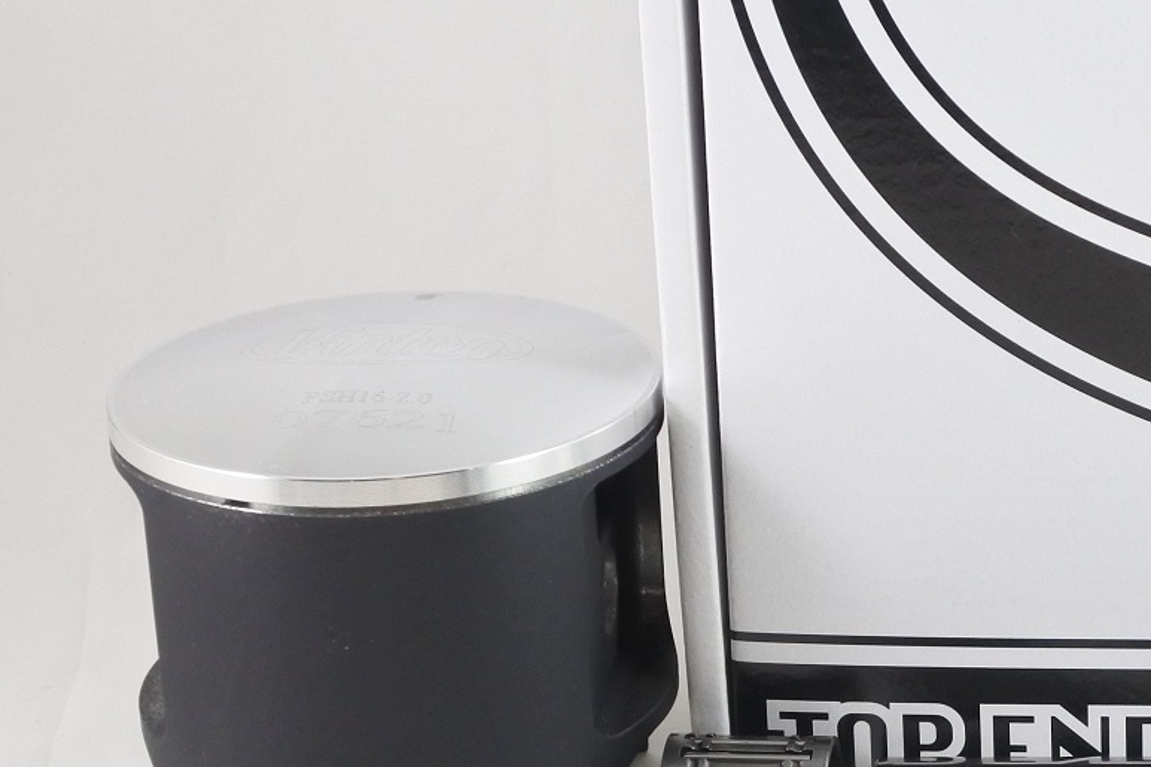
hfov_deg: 20.0
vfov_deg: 13.7
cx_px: 1155
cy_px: 641
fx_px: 3164
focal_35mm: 99
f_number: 4.2
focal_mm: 15.7
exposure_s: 1/125
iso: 640
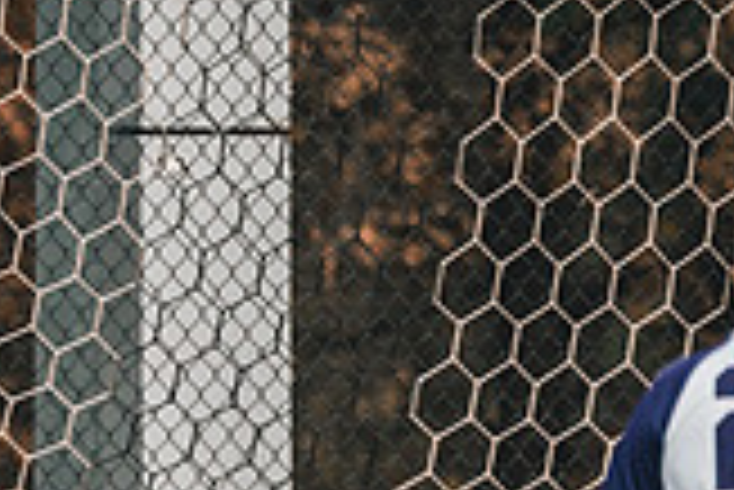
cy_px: 621
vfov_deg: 0.9
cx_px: -393
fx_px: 31569
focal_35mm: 1547
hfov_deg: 1.3
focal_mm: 400
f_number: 6.3
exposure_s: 1/1000
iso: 800
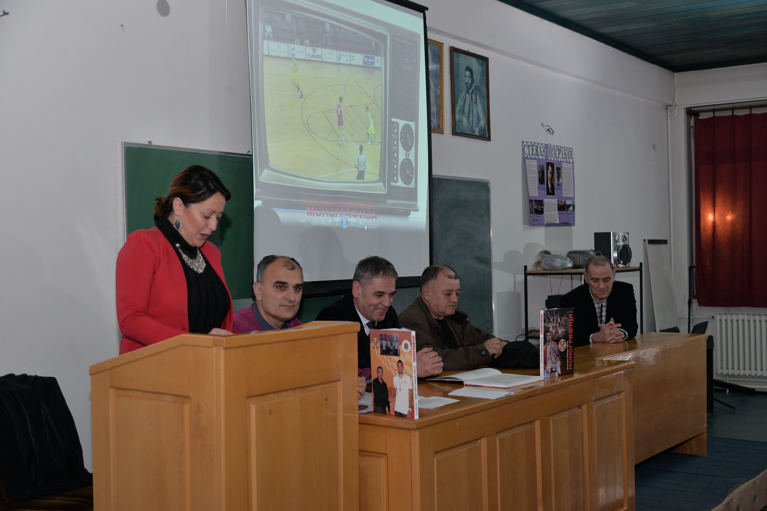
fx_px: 980
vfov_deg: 29.2
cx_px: 384
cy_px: 256
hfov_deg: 42.7
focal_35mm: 46
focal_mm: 46
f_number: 4
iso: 640
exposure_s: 1/250
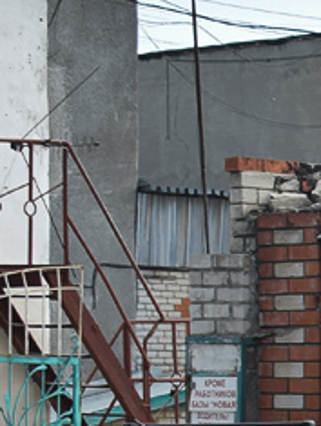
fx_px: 2447
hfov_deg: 6.7
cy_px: 537
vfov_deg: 9.8
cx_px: 1030
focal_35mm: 198
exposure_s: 1/320
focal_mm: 27
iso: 100
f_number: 5.6
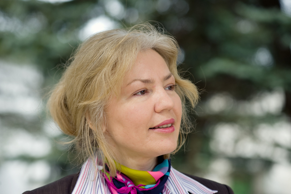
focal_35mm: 112
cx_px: 146
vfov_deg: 12.2
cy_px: 97
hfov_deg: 18.3
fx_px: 905
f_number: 5
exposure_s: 1/200
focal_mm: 112
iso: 100
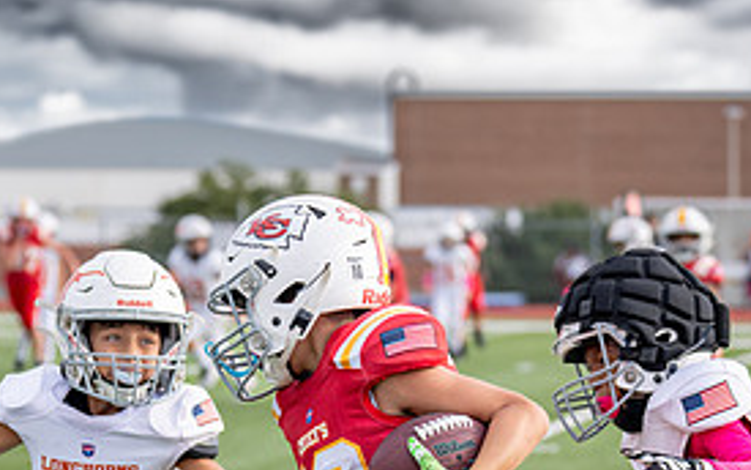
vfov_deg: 8.1
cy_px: 504
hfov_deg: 13.1
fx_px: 3275
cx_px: 356
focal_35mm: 160
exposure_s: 1/2500
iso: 320
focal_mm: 70
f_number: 2.8
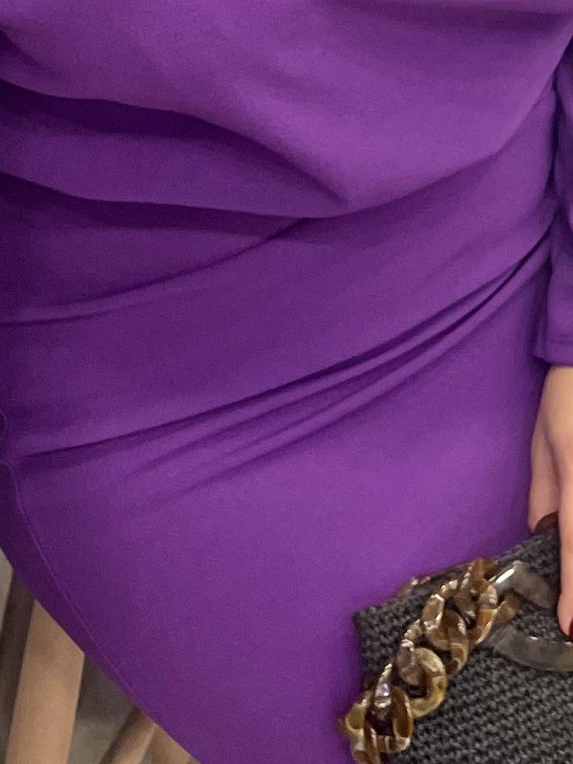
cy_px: 152
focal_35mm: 111
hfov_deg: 13.0
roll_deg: -3.6
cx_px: 679
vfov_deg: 17.6
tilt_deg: -35.9
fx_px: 2450
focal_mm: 4.2
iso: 125
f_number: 1.6
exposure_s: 1/50
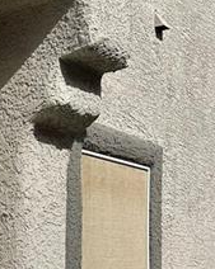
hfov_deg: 17.0
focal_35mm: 85
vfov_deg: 22.2
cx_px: -60
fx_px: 678
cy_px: 218
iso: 80
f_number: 1.78
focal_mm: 6.86
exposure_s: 1/12048
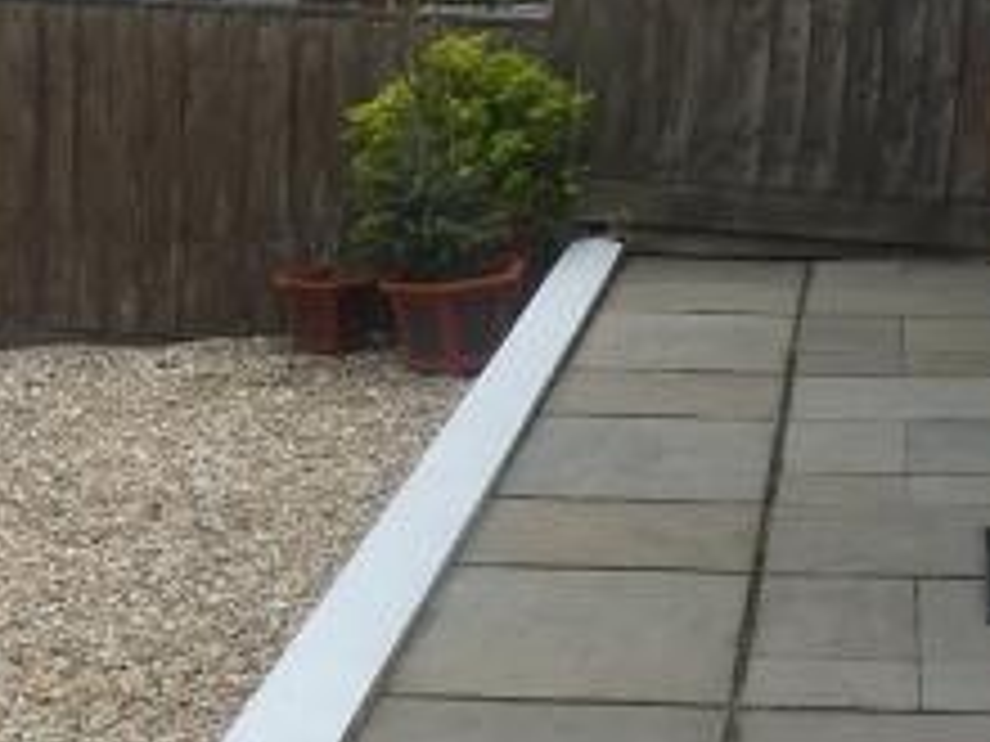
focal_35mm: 93
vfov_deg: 15.6
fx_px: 2660
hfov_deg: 21.1
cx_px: 482
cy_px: 746
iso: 80
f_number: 2.8
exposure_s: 1/1000
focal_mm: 3.6
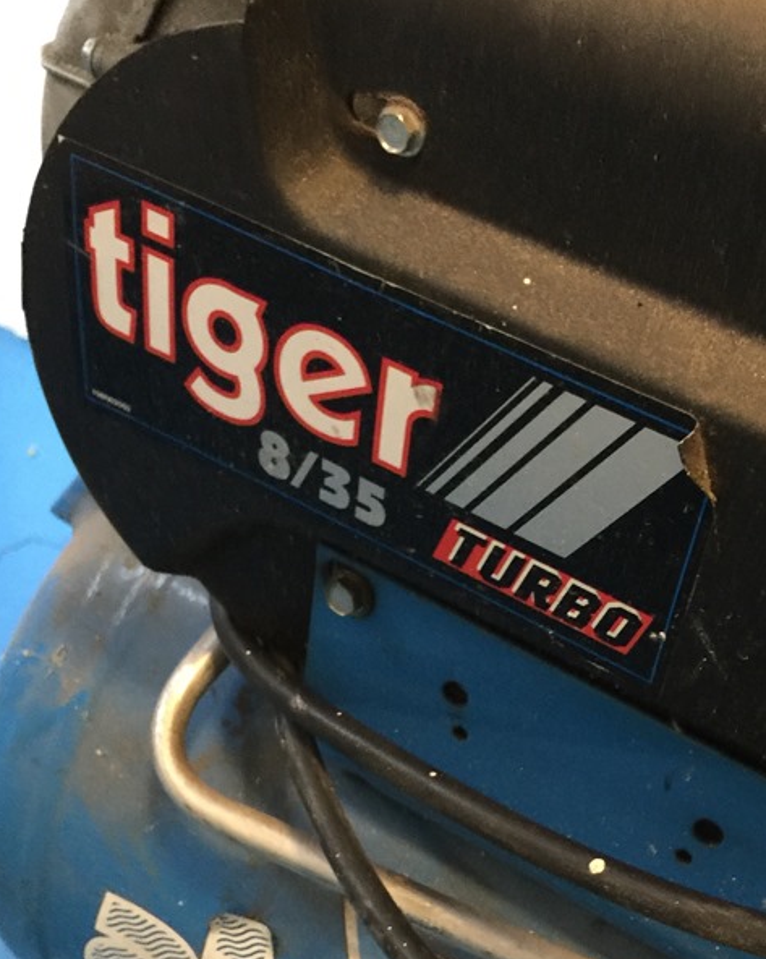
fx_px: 1390
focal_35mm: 49
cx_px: 484
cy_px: 719
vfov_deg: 37.1
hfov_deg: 30.7
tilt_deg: -42.4
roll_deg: -6.6
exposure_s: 1/4
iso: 100
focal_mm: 4.15
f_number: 2.2
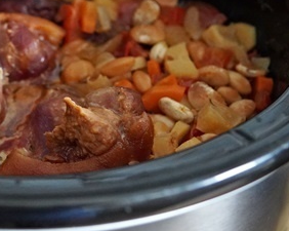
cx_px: 20
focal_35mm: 90
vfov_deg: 17.1
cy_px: 125
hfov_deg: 20.8
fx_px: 769
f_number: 2.2
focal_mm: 30
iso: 4000
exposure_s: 1/160
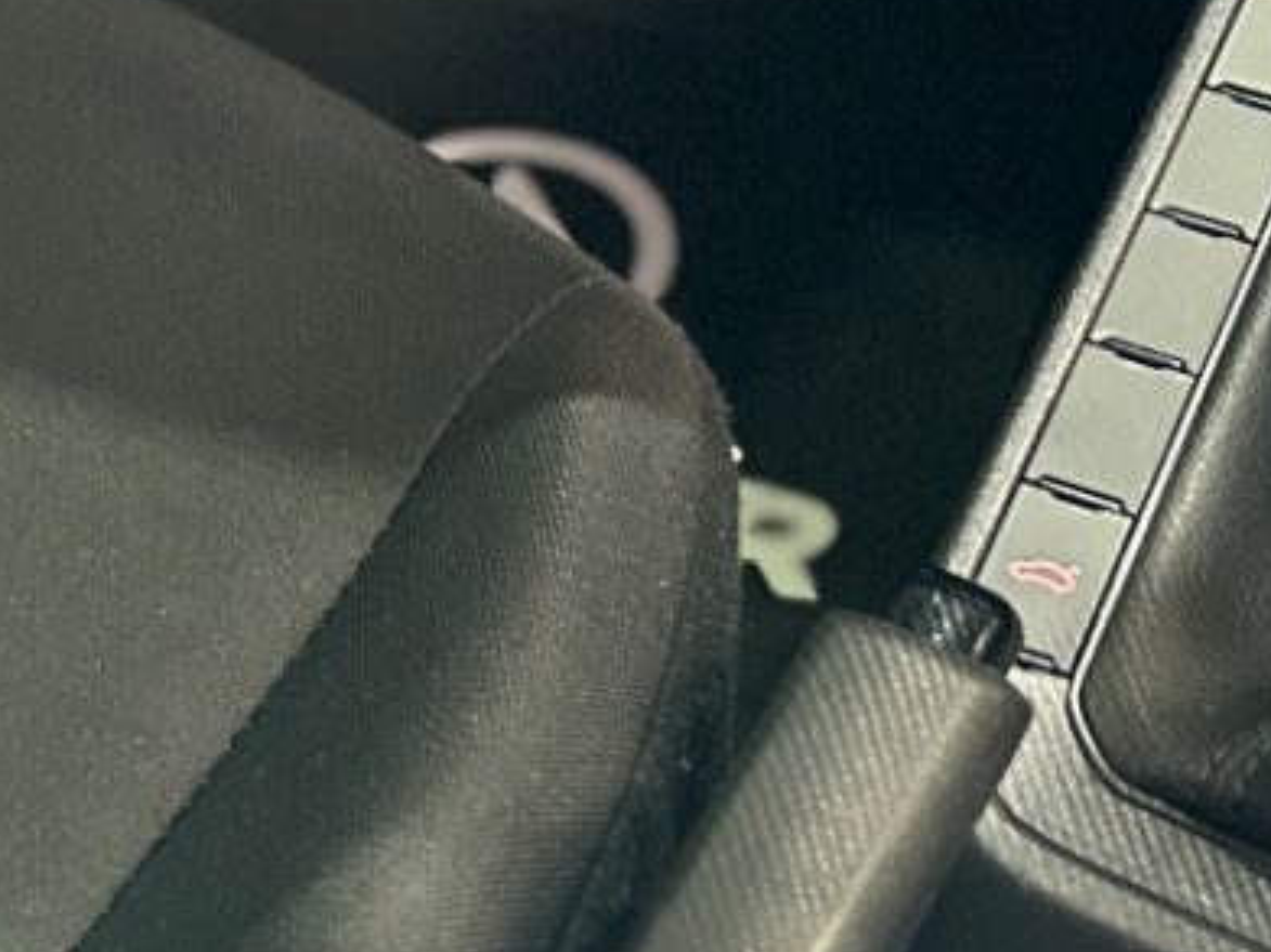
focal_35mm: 118
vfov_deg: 11.4
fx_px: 4331
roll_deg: -2.6
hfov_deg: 16.7
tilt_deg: -21.5
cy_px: -933
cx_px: 816
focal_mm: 6.86
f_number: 1.78
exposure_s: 1/40
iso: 640
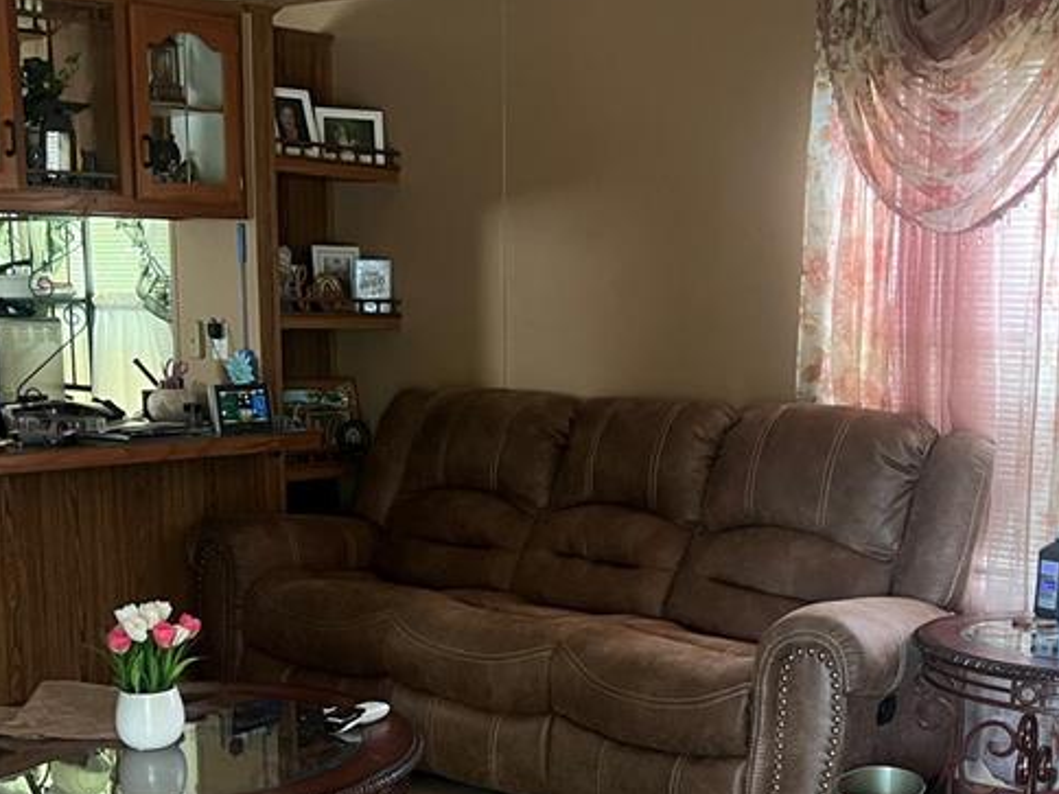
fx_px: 1683
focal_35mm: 55
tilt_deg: -14.0
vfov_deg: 26.1
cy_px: 630
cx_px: 551
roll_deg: -0.5
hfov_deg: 34.9
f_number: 1.5
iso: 320
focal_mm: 5.7
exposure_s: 1/60
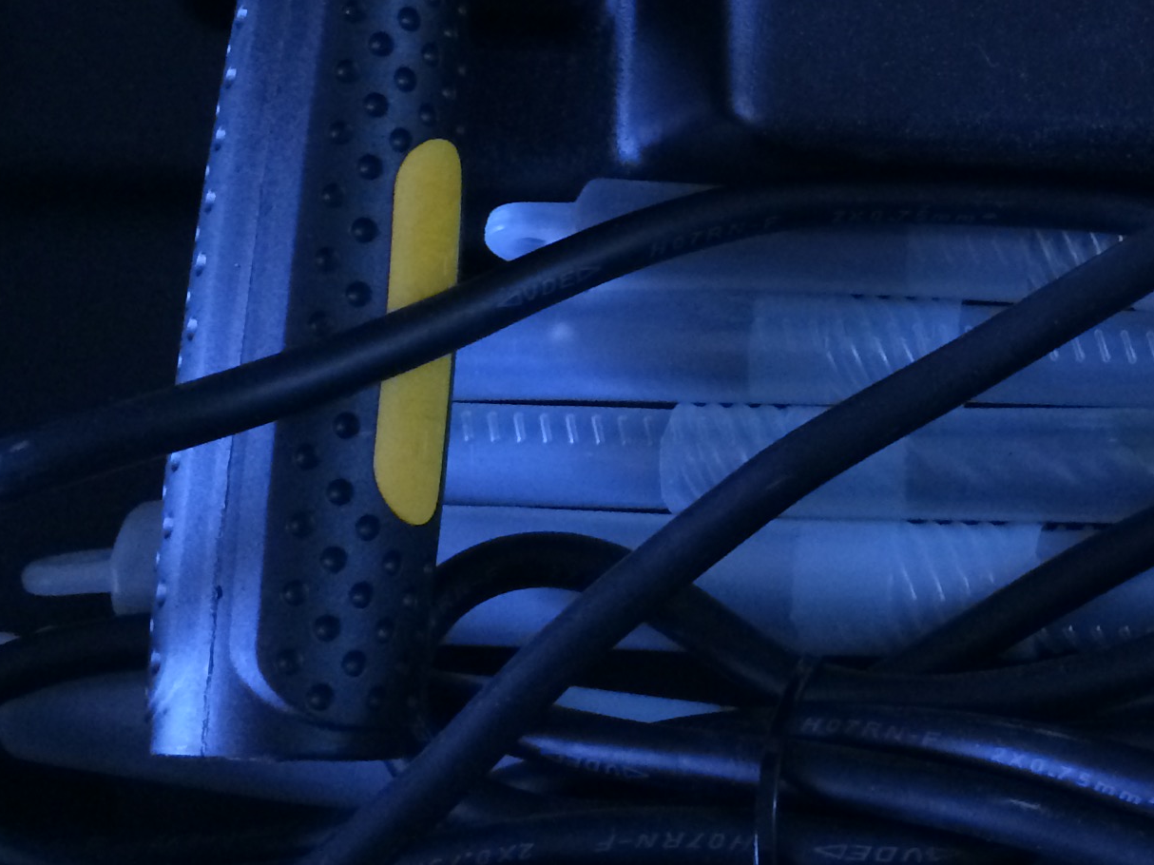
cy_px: 67
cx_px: 1176
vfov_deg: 18.5
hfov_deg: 23.9
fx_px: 2600
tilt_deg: -83.8
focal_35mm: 78
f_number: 2.2
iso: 320
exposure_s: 1/17
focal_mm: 4.15
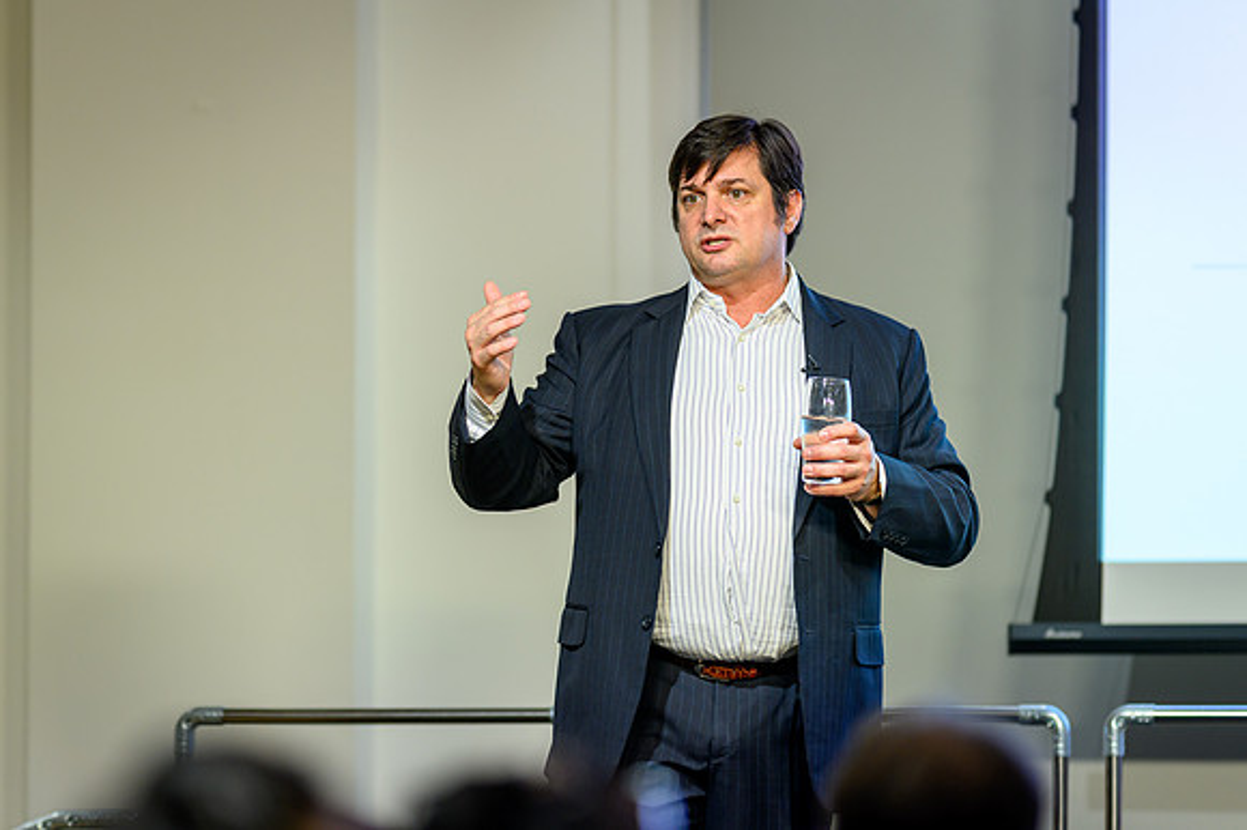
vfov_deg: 6.6
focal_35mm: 207
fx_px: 7160
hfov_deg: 10.0
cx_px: 624
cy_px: 415
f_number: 1.8
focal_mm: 135
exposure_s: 1/200
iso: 220
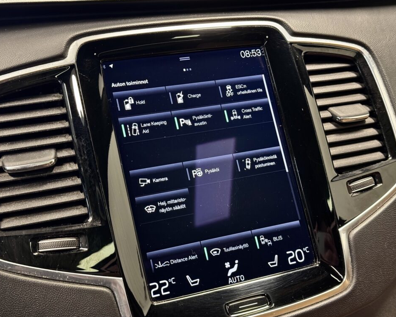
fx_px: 598
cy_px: 160
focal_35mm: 51
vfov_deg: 29.7
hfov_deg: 36.6
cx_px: 190
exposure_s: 1/25
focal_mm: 6.76
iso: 500
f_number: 1.78
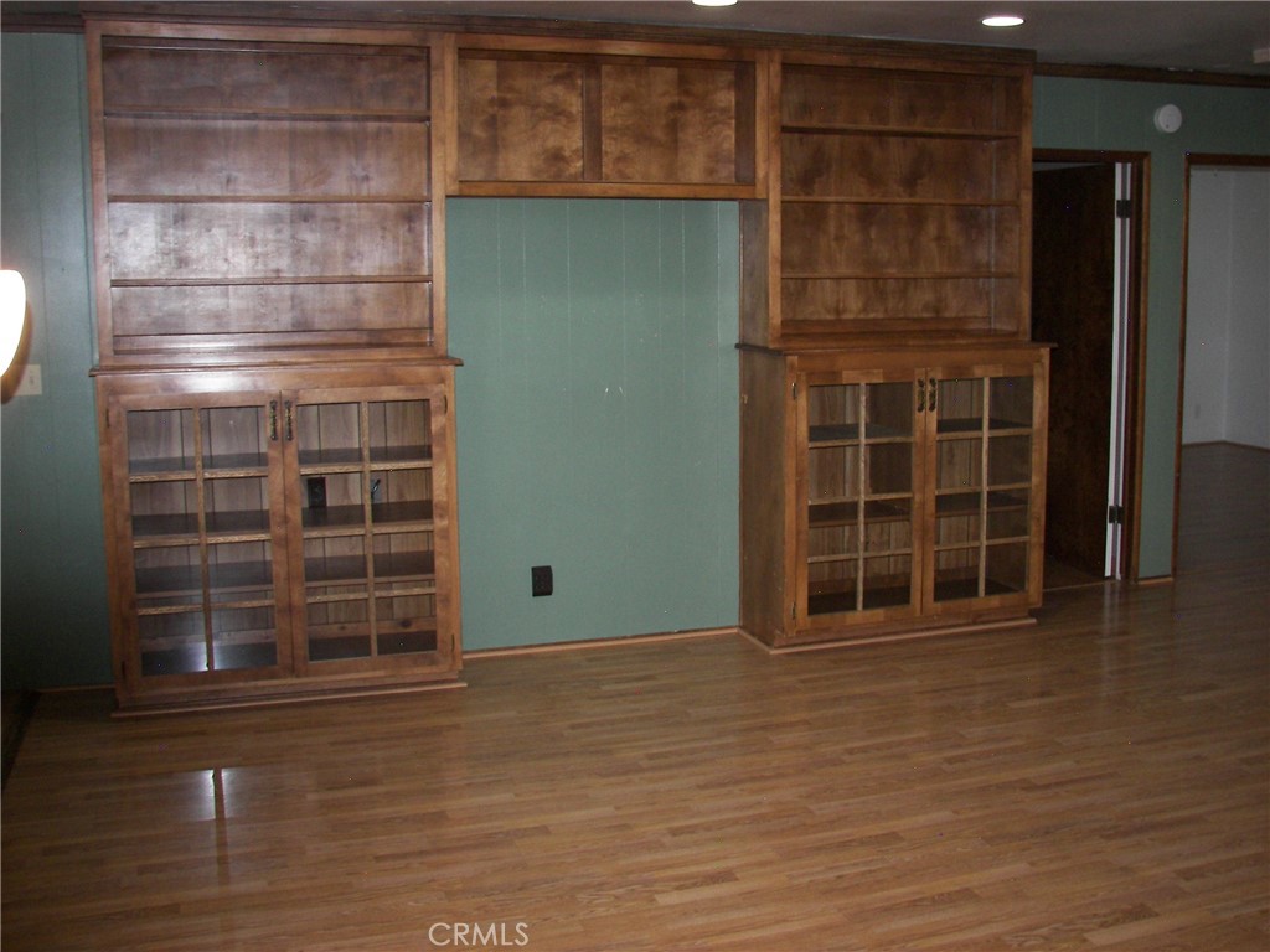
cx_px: 635
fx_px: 1321
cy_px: 476
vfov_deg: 39.7
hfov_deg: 51.4
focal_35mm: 36
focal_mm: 6
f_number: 2.8
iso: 125
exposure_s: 1/30
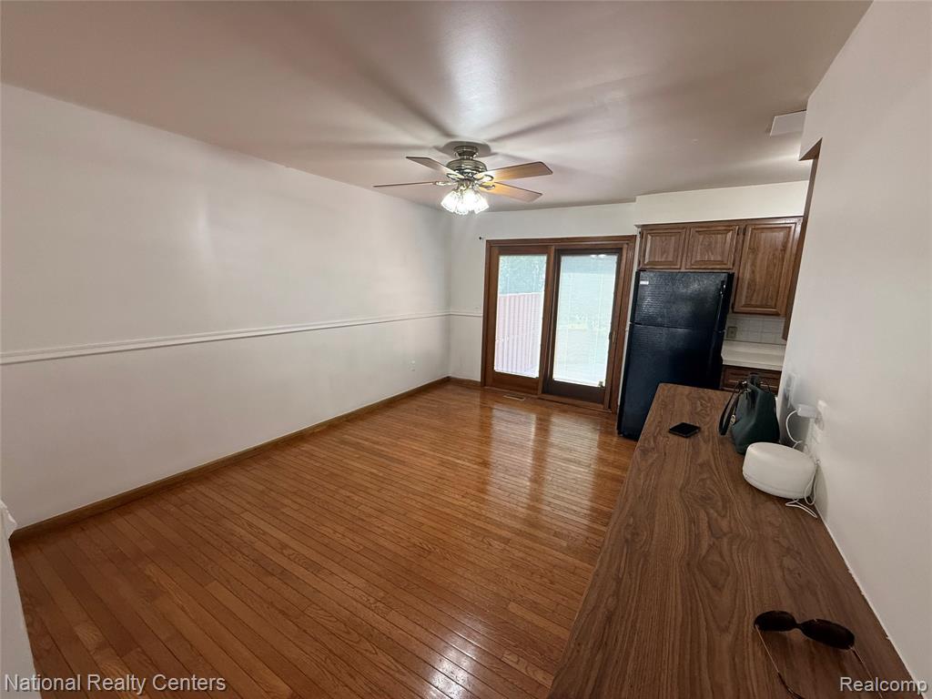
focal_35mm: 14
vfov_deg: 85.7
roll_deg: -2.2
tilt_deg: -9.2
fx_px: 377
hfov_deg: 102.1
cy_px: 350
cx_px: 466
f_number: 2.2
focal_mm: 2.22
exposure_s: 1/120
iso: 200
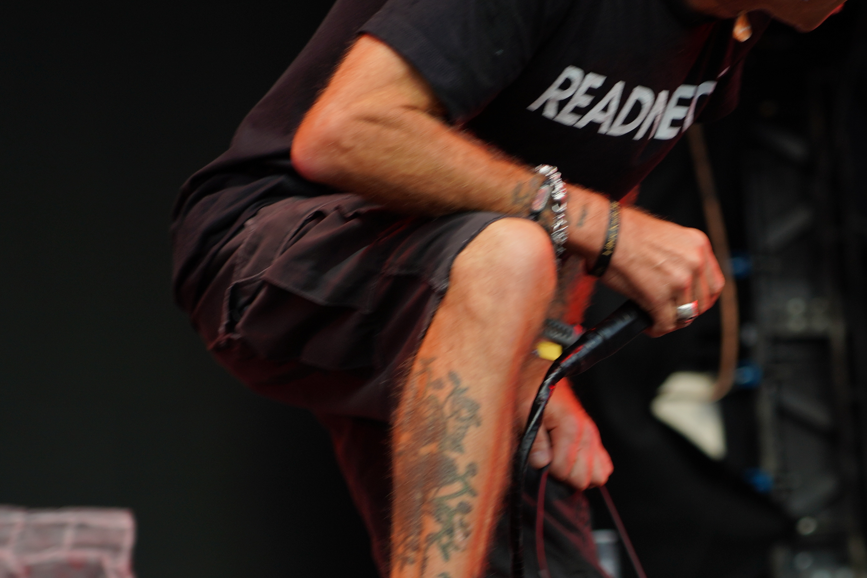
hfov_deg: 8.9
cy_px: 304
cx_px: 742
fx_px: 5563
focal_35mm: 231
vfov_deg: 5.9
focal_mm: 105
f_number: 4
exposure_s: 1/125
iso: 200
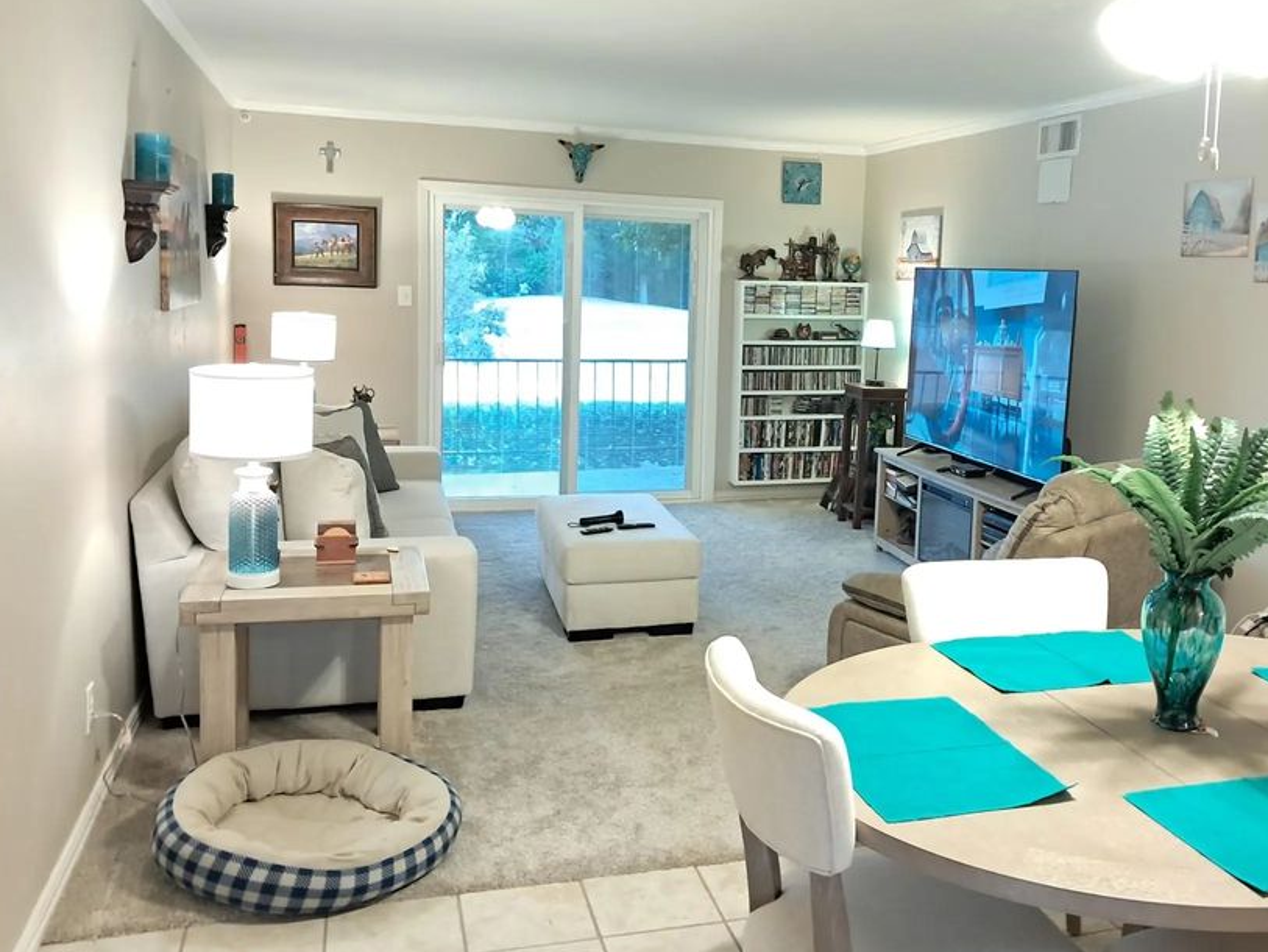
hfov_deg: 53.4
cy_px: 415
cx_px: 786
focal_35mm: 34
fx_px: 1246
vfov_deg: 41.7
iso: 640
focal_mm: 4
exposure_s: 1/30
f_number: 1.8
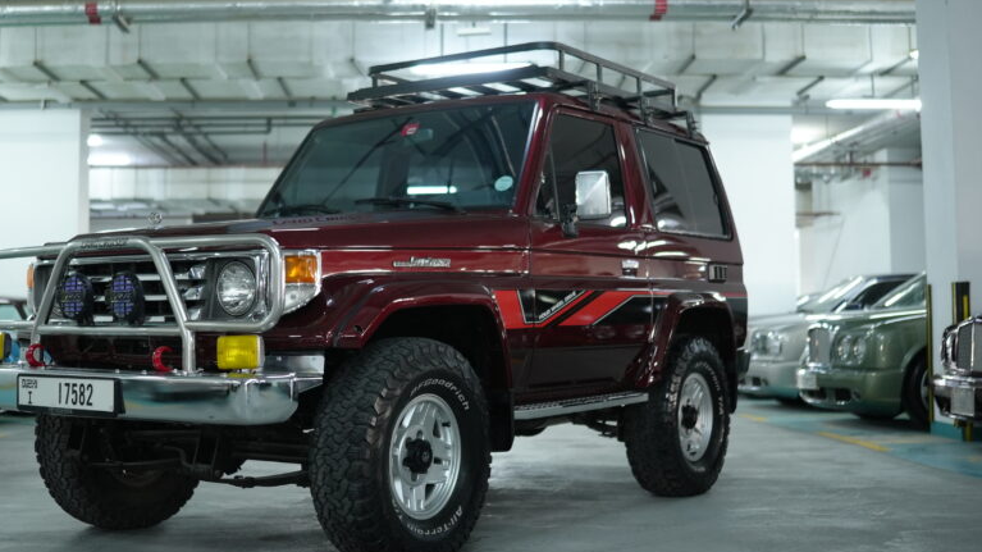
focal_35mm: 49
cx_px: 389
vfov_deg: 24.4
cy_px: 241
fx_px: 1276
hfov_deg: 41.9
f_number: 1.4
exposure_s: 1/100
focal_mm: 35
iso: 1000
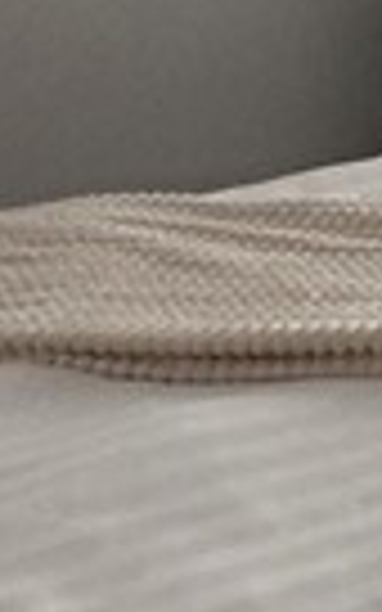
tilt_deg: -4.2
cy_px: -392
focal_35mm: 112
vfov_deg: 16.4
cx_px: 1276
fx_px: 1866
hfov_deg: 8.8
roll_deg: -1.1
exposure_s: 1/74
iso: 320
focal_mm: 2.22
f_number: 2.2
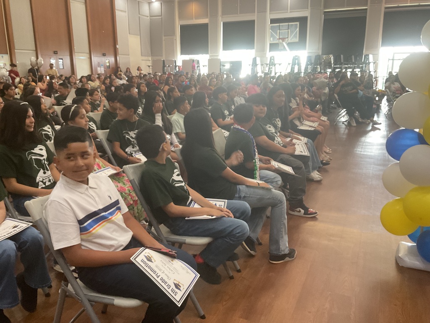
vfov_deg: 48.2
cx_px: 215
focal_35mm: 29
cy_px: 162
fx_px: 360
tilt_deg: -14.6
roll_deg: +1.3
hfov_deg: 61.7
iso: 250
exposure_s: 1/40
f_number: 1.8
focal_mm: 3
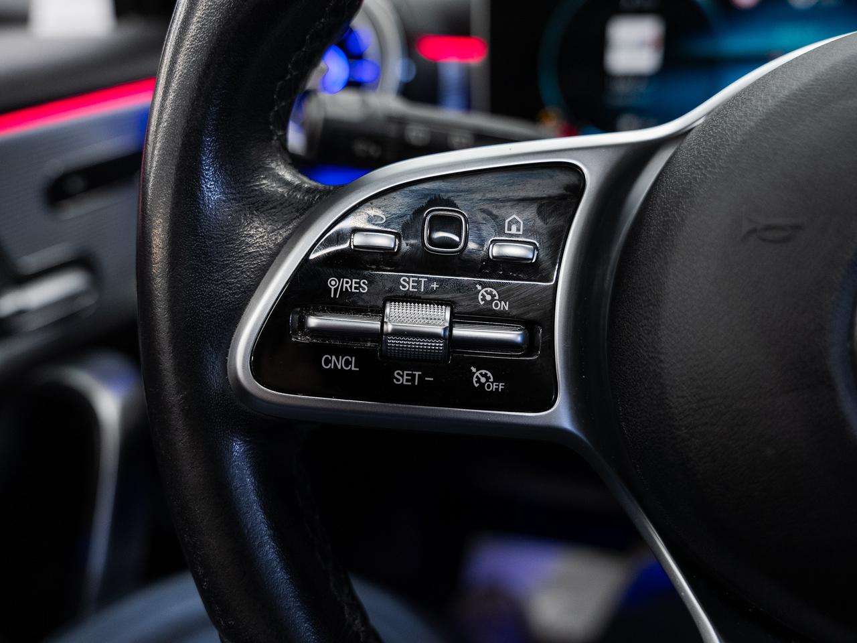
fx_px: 779
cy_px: 322
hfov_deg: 57.6
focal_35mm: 31
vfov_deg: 44.8
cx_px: 428
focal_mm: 29.1
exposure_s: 1/60
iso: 1000
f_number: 3.5
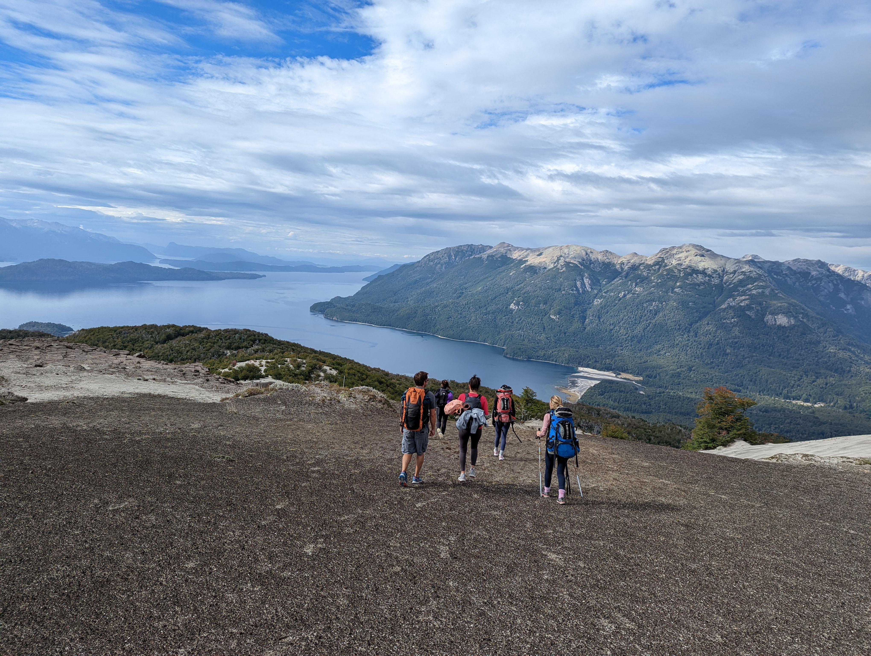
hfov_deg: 71.5
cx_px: 436
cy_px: 328
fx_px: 605
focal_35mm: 24
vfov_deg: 56.9
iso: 45
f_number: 1.85
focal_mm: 6.81
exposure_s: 1/2309
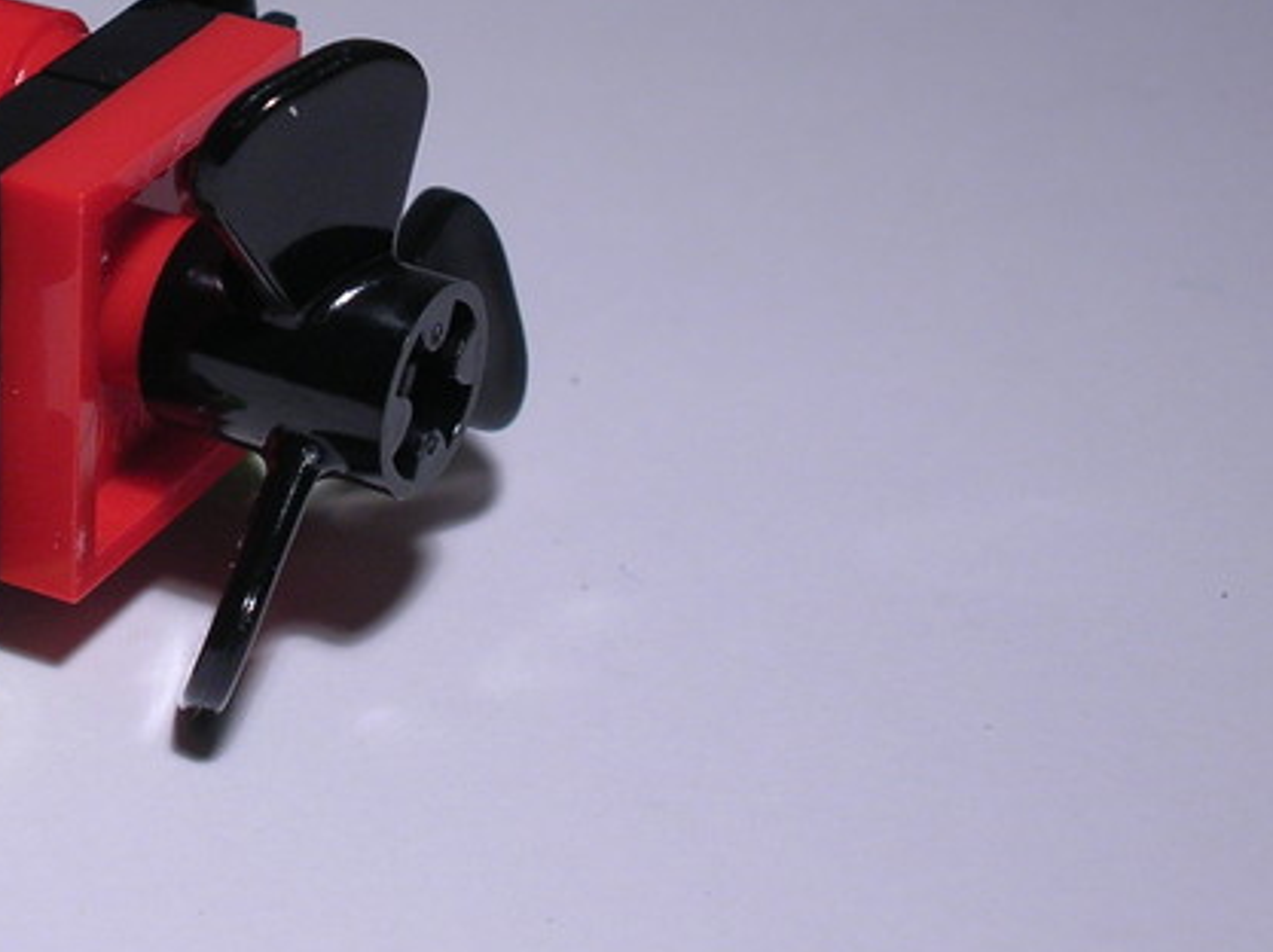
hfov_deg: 14.4
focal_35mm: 136
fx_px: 4997
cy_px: 160
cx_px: 205
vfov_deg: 10.8
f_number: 3.6
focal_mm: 10.4
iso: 50
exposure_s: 1/42.7
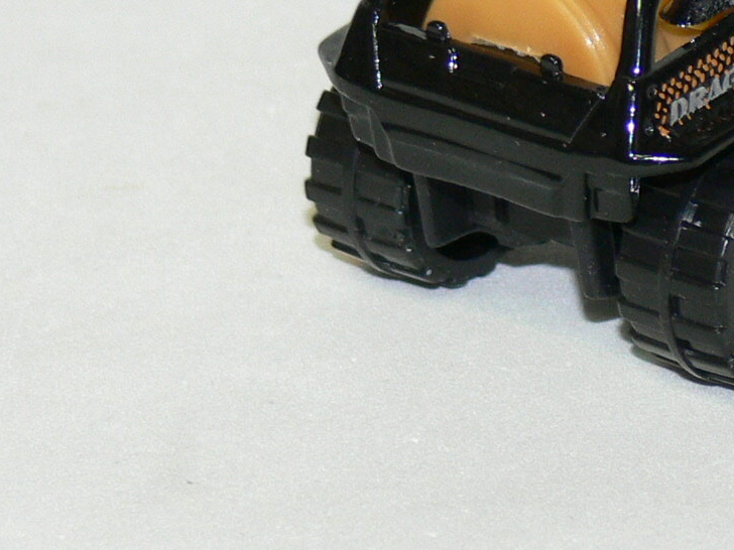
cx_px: 801
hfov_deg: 5.5
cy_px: 56
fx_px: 7549
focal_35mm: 356
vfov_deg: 4.2
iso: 100
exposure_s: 1/30
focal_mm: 21.7
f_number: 3.2
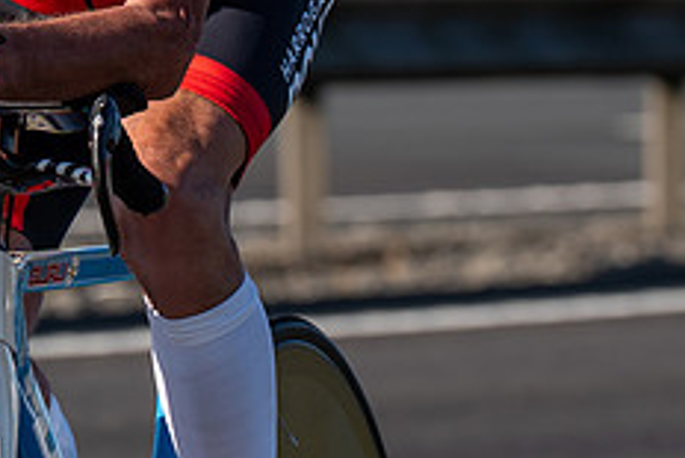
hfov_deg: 2.3
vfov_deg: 1.5
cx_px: 117
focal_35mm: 890
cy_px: -296
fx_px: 16945
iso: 100
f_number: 4.5
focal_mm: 146
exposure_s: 1/800
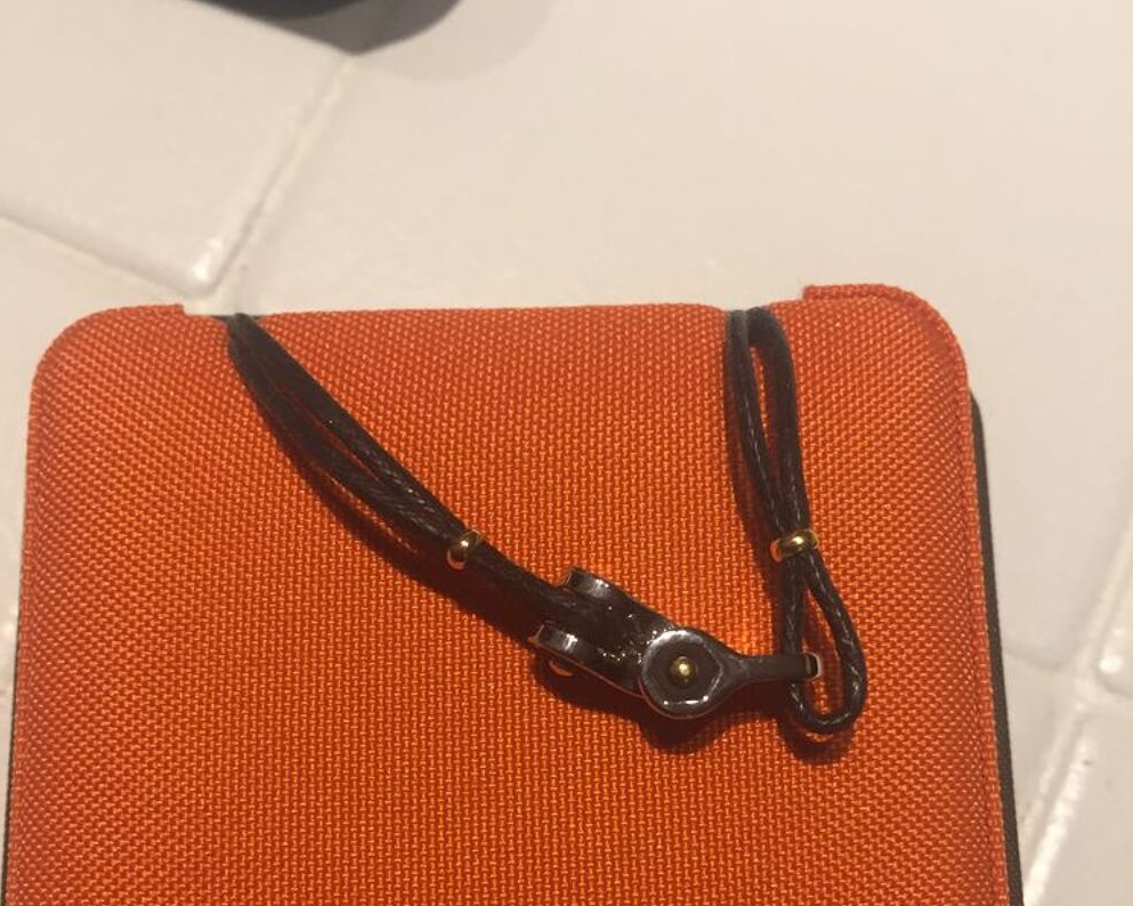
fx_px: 1274
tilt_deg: -78.4
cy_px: 689
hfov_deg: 47.9
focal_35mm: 38
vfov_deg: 38.1
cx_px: 564
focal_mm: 4.15
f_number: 2.2
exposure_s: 1/33
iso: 64
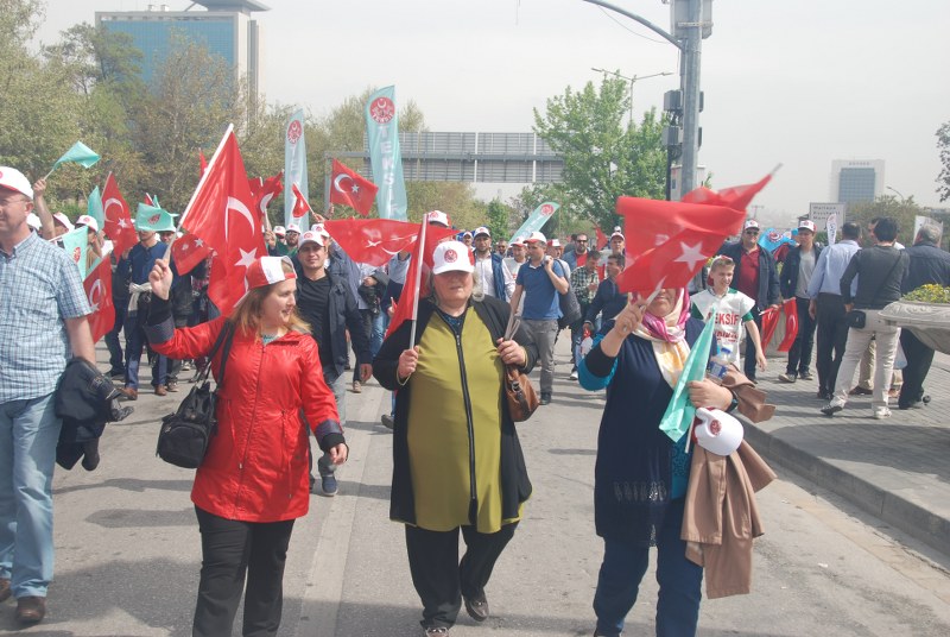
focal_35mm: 42
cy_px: 318
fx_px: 1110
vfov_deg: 32.0
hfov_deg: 46.3
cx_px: 475
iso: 100
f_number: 7.1
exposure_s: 1/200
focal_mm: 28
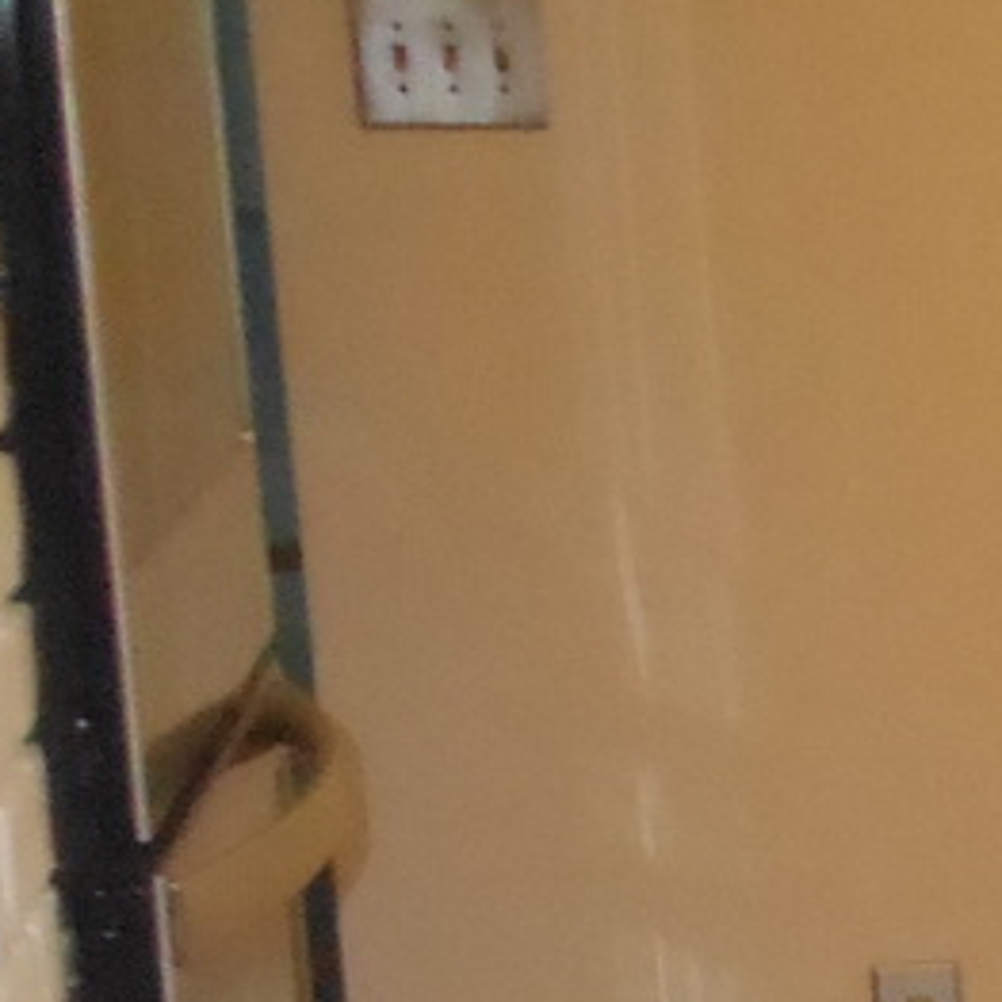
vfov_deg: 12.3
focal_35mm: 141
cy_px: 880
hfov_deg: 10.6
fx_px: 4618
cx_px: 2421
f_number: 3.3
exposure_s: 1/25
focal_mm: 5.2
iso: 640
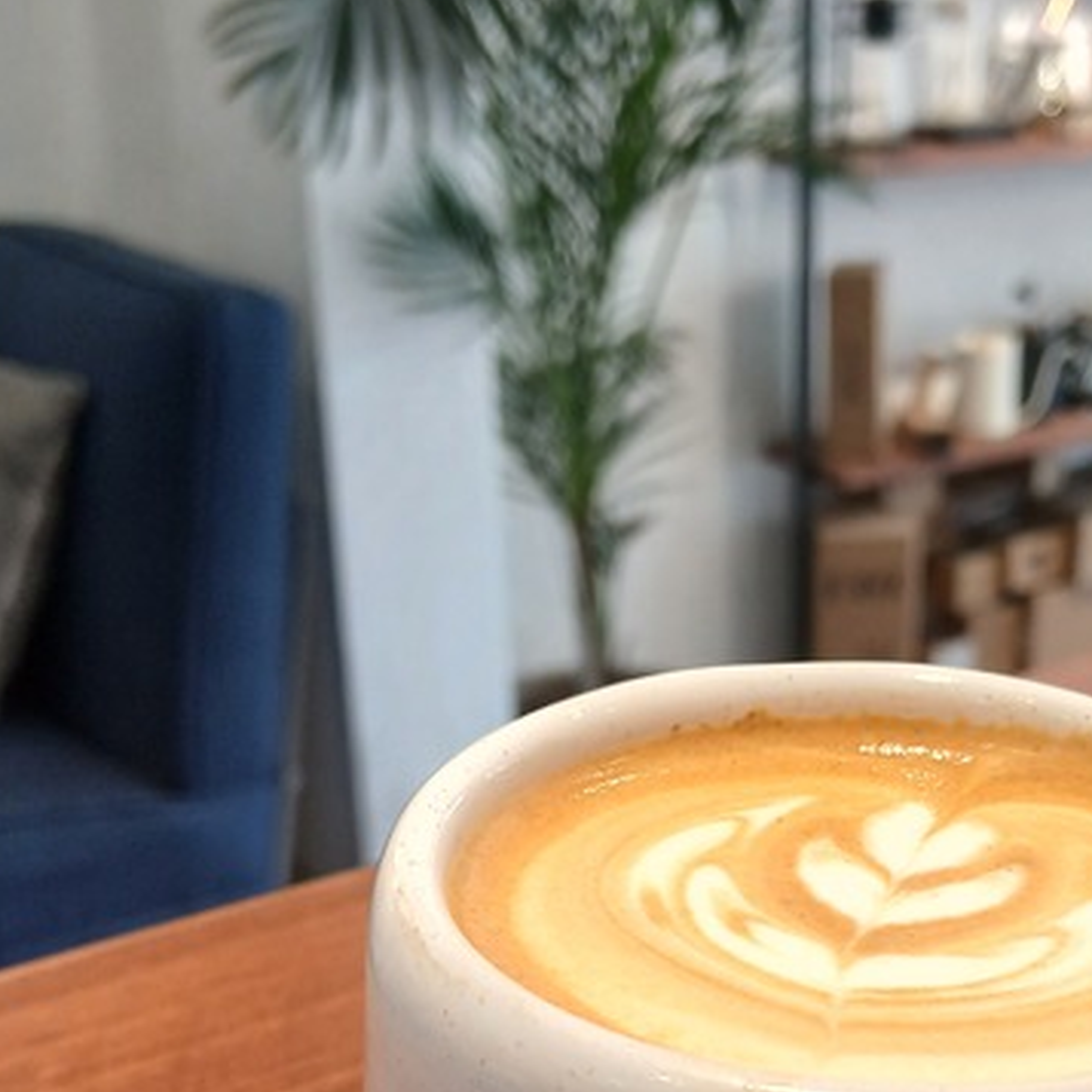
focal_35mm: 58
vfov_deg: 28.7
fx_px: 2070
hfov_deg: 29.3
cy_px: 918
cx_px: 748
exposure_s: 1/60
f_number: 1.8
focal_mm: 3.98
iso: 160
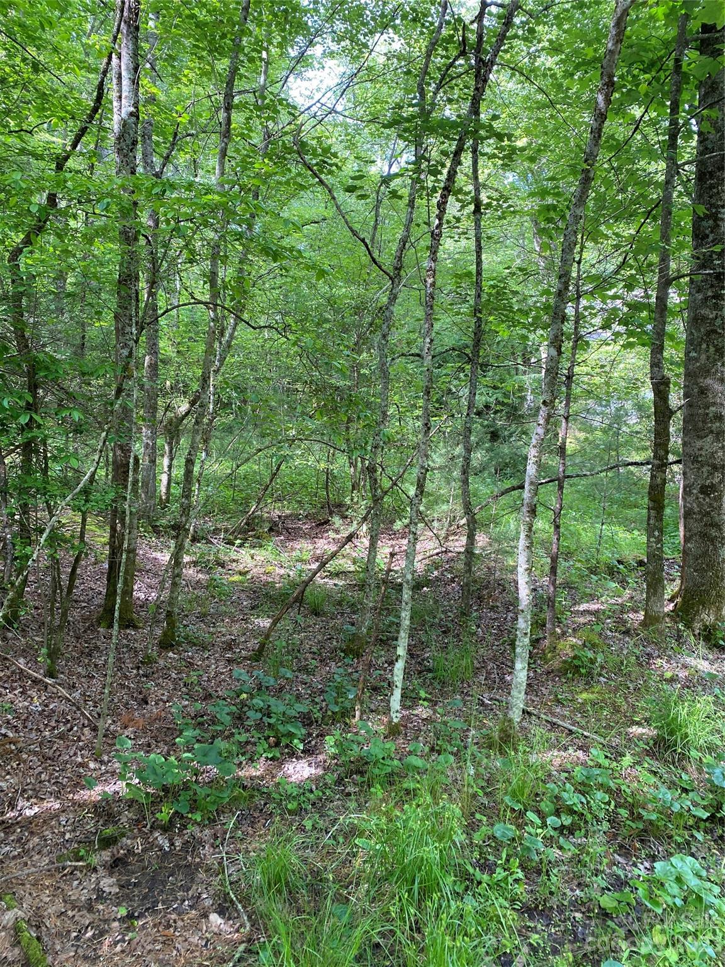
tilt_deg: -1.4
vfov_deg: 67.3
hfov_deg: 53.1
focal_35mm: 26
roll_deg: -0.3
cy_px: 484
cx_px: 362
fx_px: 726
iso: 80
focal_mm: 4.25
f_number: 1.8
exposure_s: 1/121
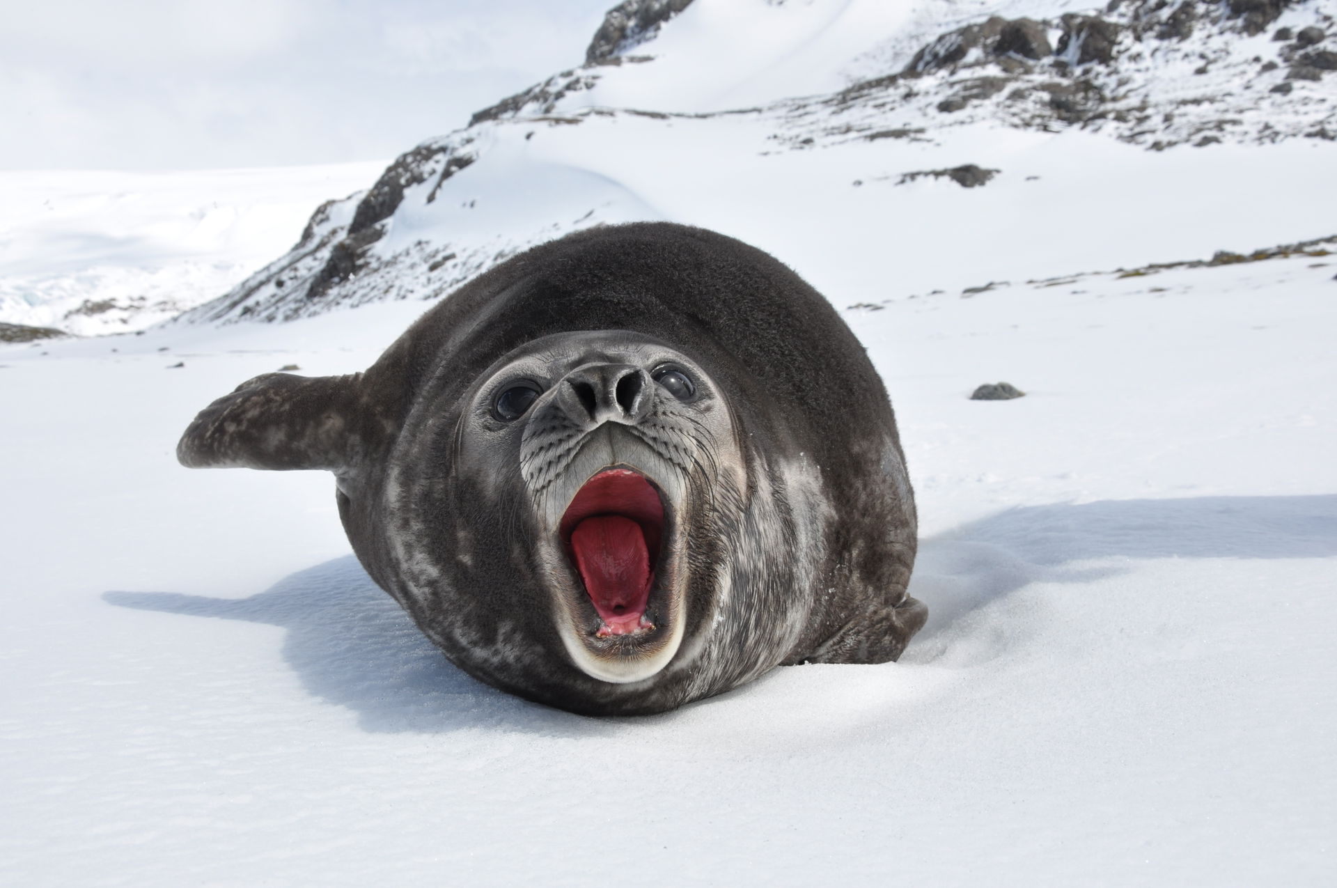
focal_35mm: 45
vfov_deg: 29.8
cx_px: 668
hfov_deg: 43.7
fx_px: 1669
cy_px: 444
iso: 200
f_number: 11
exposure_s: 1/500
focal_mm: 30
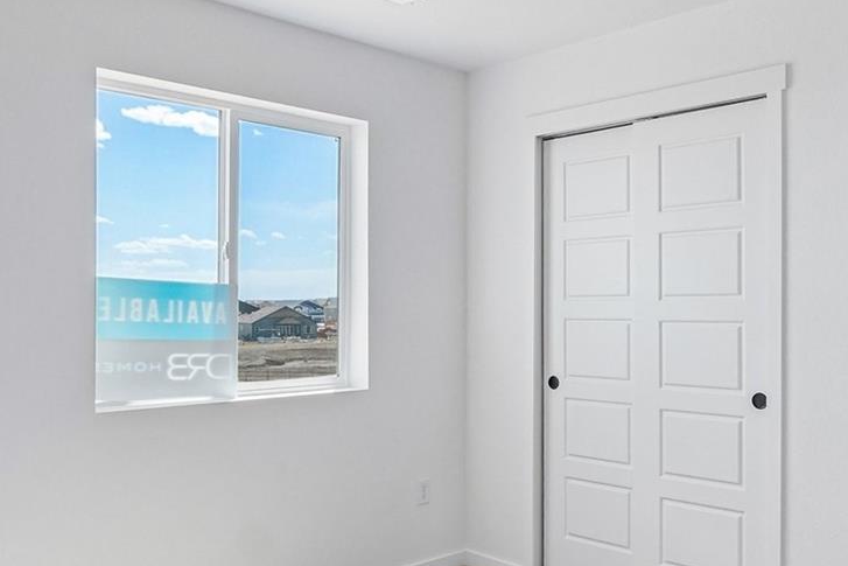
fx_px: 777
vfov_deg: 40.0
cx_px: 467
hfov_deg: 57.1
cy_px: 302
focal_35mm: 33
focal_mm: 10
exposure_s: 1/60
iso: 800
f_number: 8
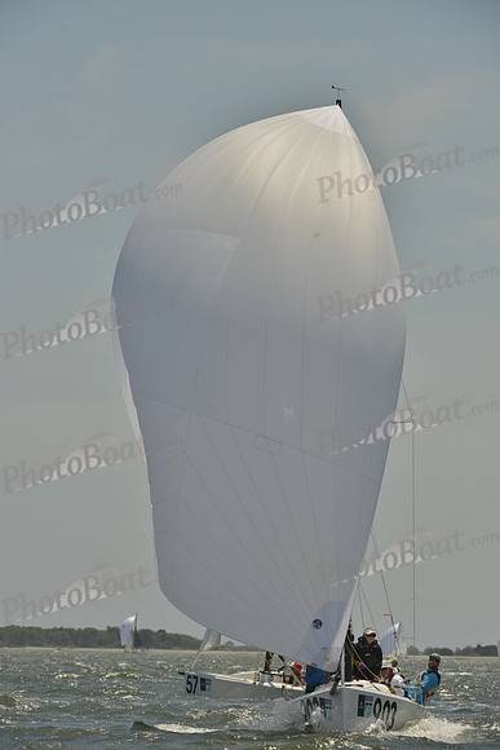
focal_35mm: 240
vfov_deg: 8.6
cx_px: 250
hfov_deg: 5.7
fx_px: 4997
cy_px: 375
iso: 280
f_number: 11
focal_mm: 240
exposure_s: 1/1250
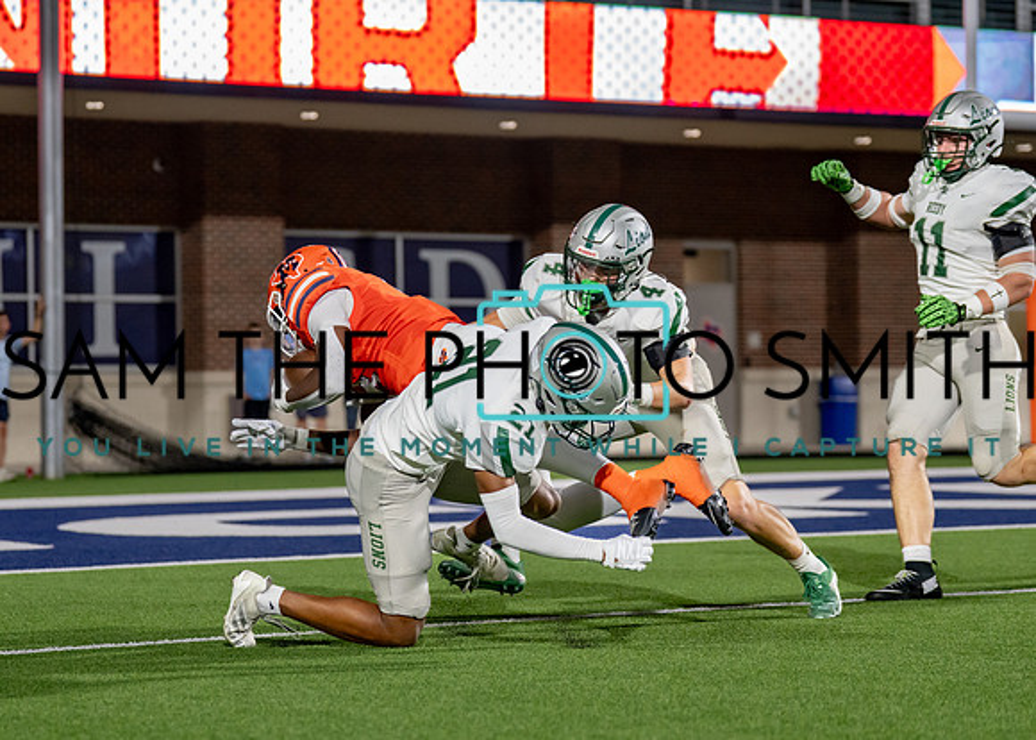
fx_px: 3694
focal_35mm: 126
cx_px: 482
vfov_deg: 11.4
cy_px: 358
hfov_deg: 16.0
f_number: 2.8
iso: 2000
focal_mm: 86
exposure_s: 1/1250
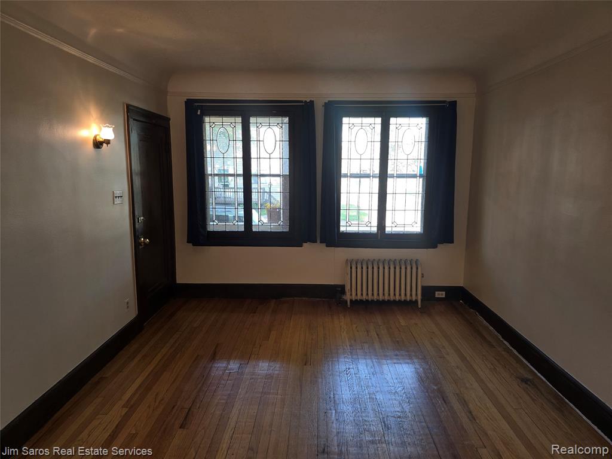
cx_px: 306
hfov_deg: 73.9
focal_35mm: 23
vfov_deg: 58.9
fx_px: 407
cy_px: 230
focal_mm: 6.3
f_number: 1.7
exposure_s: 1/60
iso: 64
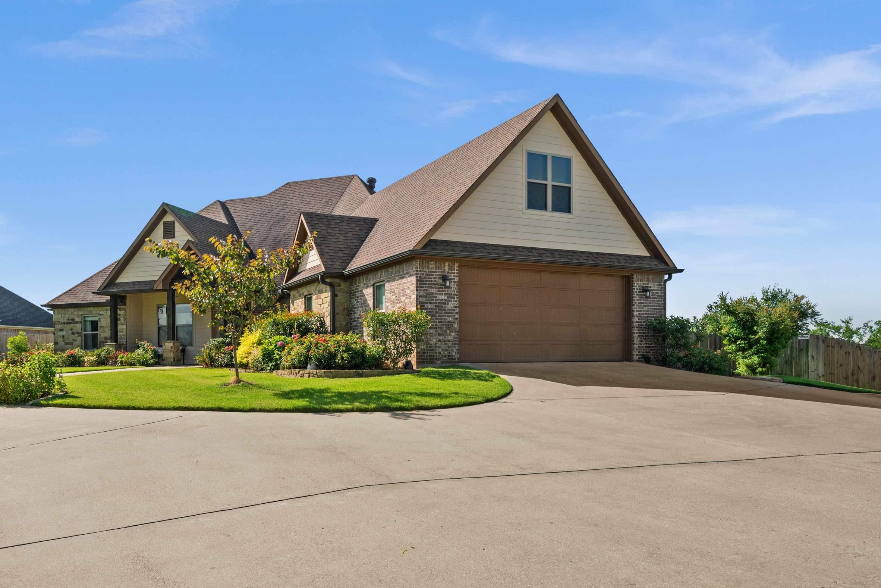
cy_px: 363
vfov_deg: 49.1
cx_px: 370
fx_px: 636
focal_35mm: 26
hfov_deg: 68.9
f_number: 9
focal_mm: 20
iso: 400
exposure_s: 1/250
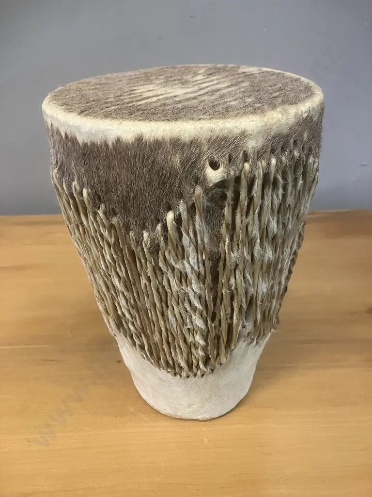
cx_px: 186
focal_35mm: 28
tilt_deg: -30.1
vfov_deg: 63.4
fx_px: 401
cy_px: 248
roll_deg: +1.4
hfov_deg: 49.7
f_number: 1.8
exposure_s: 1/50
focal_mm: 3.99
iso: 250
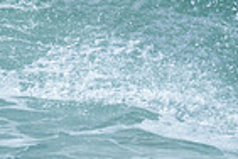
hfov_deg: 0.5
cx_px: 318
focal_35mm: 4535
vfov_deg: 0.3
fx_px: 29979
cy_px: 50
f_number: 6.3
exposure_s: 1/2000
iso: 160
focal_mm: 800
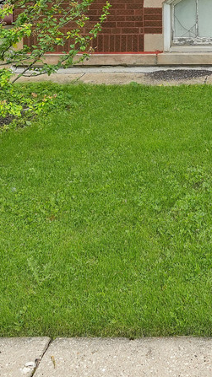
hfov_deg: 19.9
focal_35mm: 57
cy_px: -73
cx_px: 248
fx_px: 570
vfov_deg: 31.0
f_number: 5.6
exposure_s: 1/1250
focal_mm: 15
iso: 800
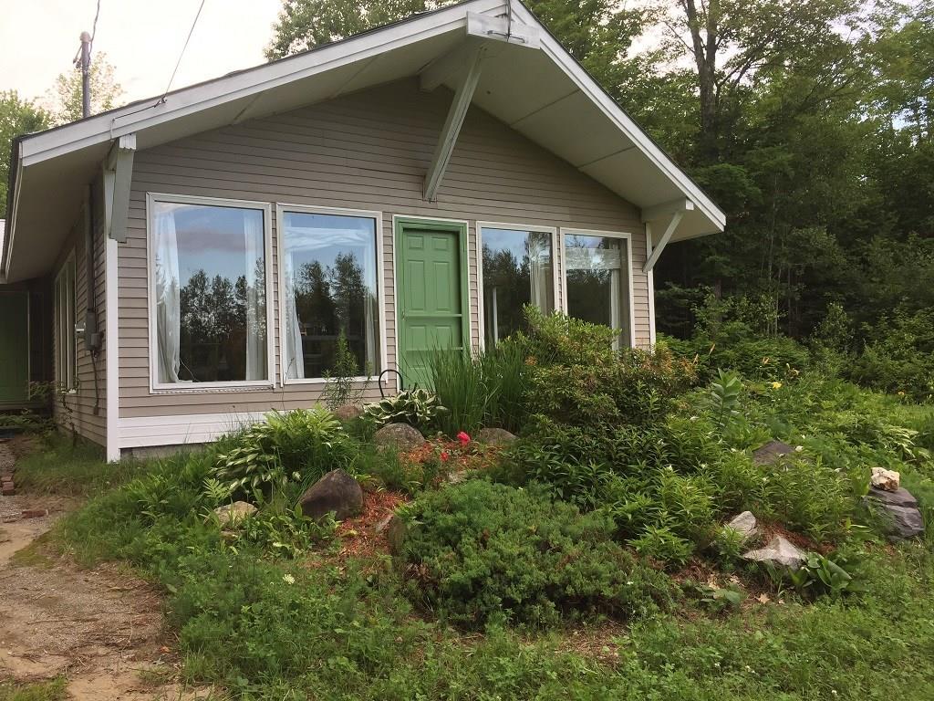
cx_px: 467
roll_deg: +0.7
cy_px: 350
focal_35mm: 29
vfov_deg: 48.2
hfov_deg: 61.7
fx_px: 782
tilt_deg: +0.7
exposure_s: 1/120
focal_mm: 4.15
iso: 32
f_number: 2.2
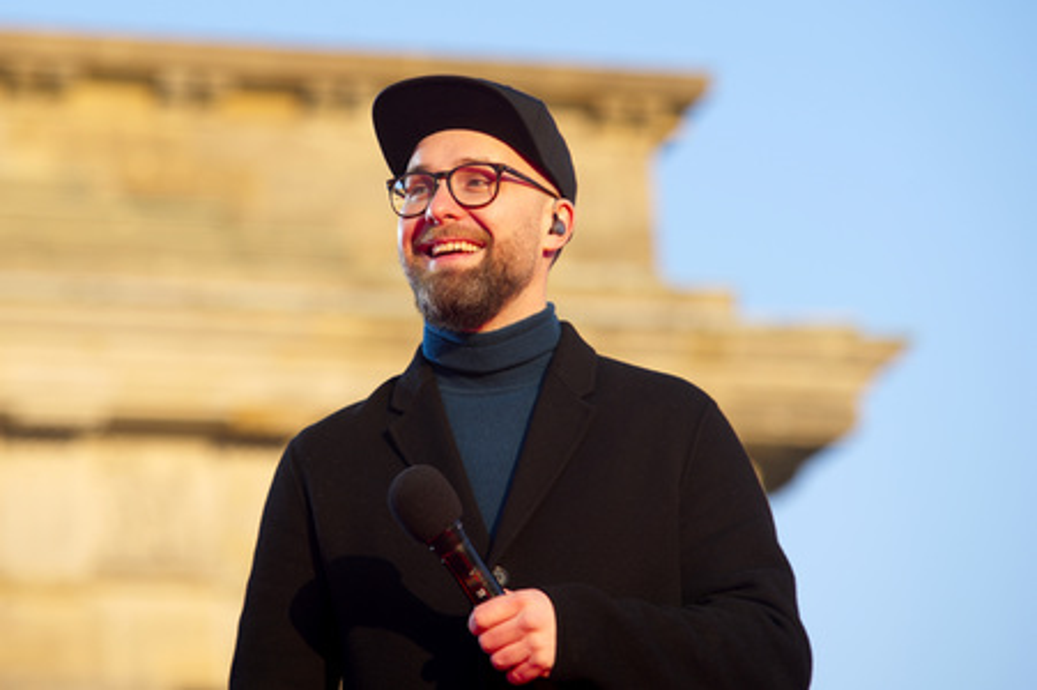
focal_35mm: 145
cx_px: 518
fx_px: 4174
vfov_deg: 9.4
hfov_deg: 14.2
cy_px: 345
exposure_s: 1/320
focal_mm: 145
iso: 100
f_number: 4.5
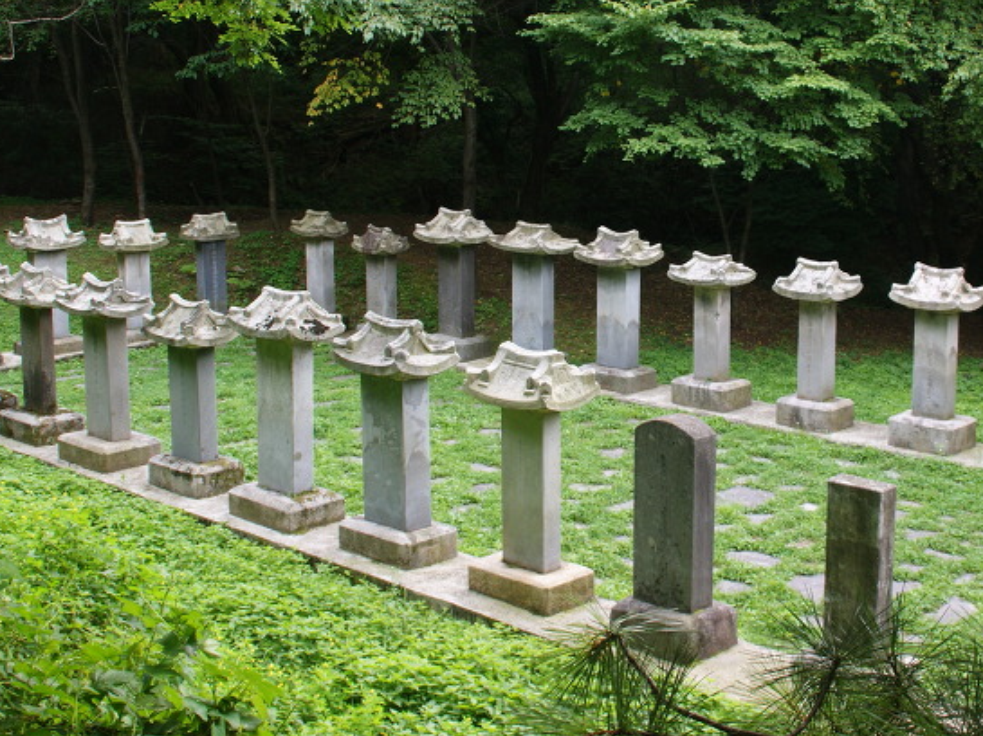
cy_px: 258
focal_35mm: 55
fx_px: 1561
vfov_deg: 26.4
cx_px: 652
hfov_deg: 34.6
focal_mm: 22
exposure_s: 1/40
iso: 100
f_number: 5.6
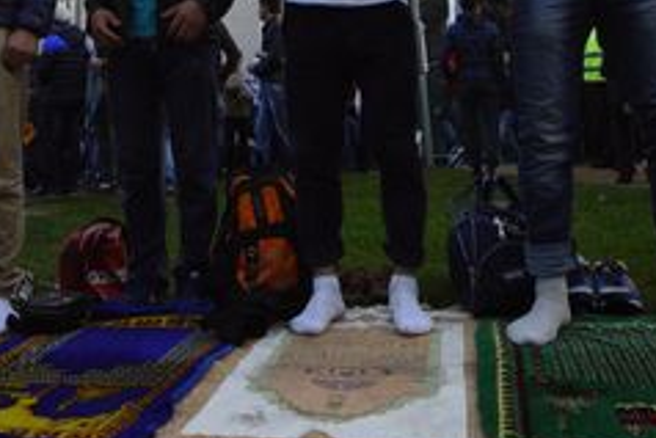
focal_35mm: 47
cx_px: 245
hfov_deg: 41.6
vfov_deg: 26.0
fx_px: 857
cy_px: -72
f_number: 6.3
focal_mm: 16
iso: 3200
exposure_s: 1/800
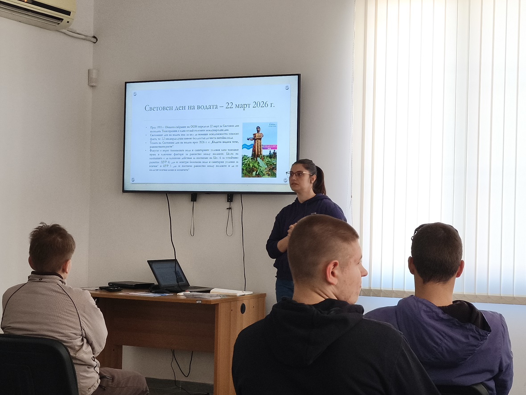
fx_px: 1140
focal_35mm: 75
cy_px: 198
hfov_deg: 26.0
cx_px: 263
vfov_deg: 19.6
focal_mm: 7.1
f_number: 1.9
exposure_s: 1/100
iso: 640
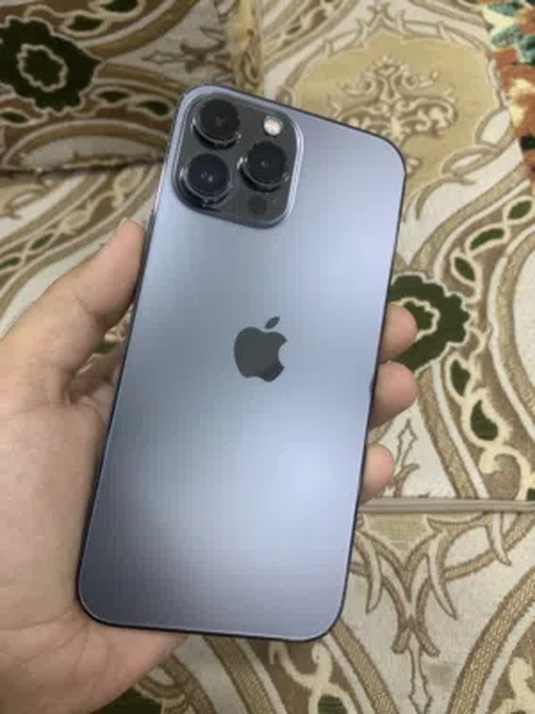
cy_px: 357
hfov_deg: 53.1
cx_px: 268
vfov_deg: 67.3
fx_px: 536
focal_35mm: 26
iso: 125
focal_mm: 4.25
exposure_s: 1/60
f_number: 1.8
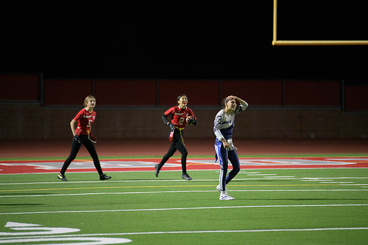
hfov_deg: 10.3
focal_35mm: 200
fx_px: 2045
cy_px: 122
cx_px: 184
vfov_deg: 6.9
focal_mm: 200
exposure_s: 1/640
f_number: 2.8
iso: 4500
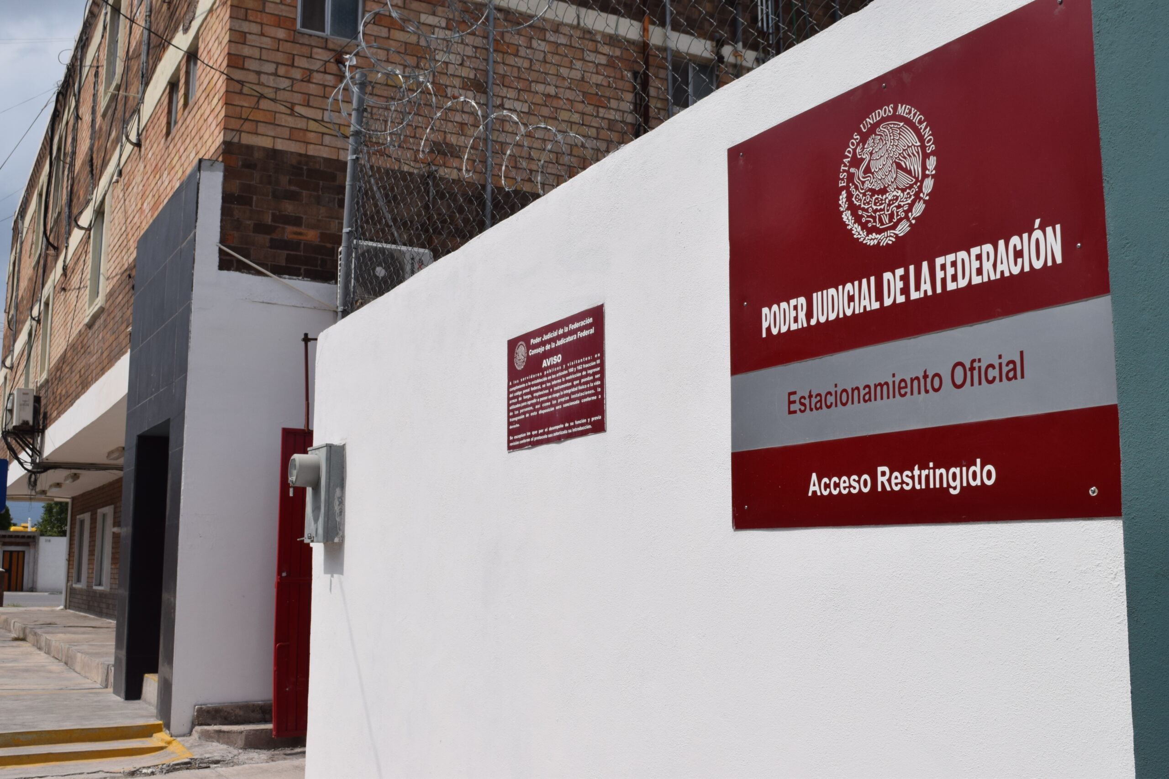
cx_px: 584
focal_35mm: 39
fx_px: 1266
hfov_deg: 49.6
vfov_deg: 34.2
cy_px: 390
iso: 200
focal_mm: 26
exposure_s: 1/640
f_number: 13
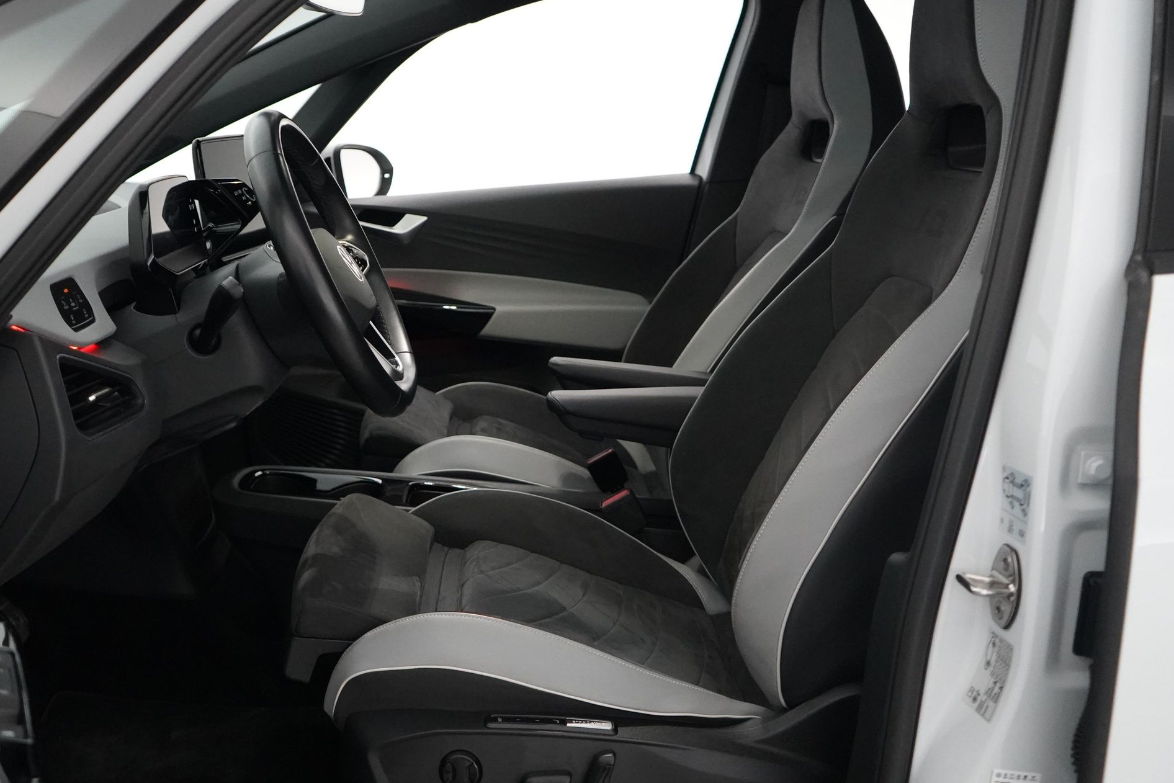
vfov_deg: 36.0
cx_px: 461
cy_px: 388
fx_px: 1207
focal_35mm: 37
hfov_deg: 51.5
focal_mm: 28
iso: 8000
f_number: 3.5
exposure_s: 1/160
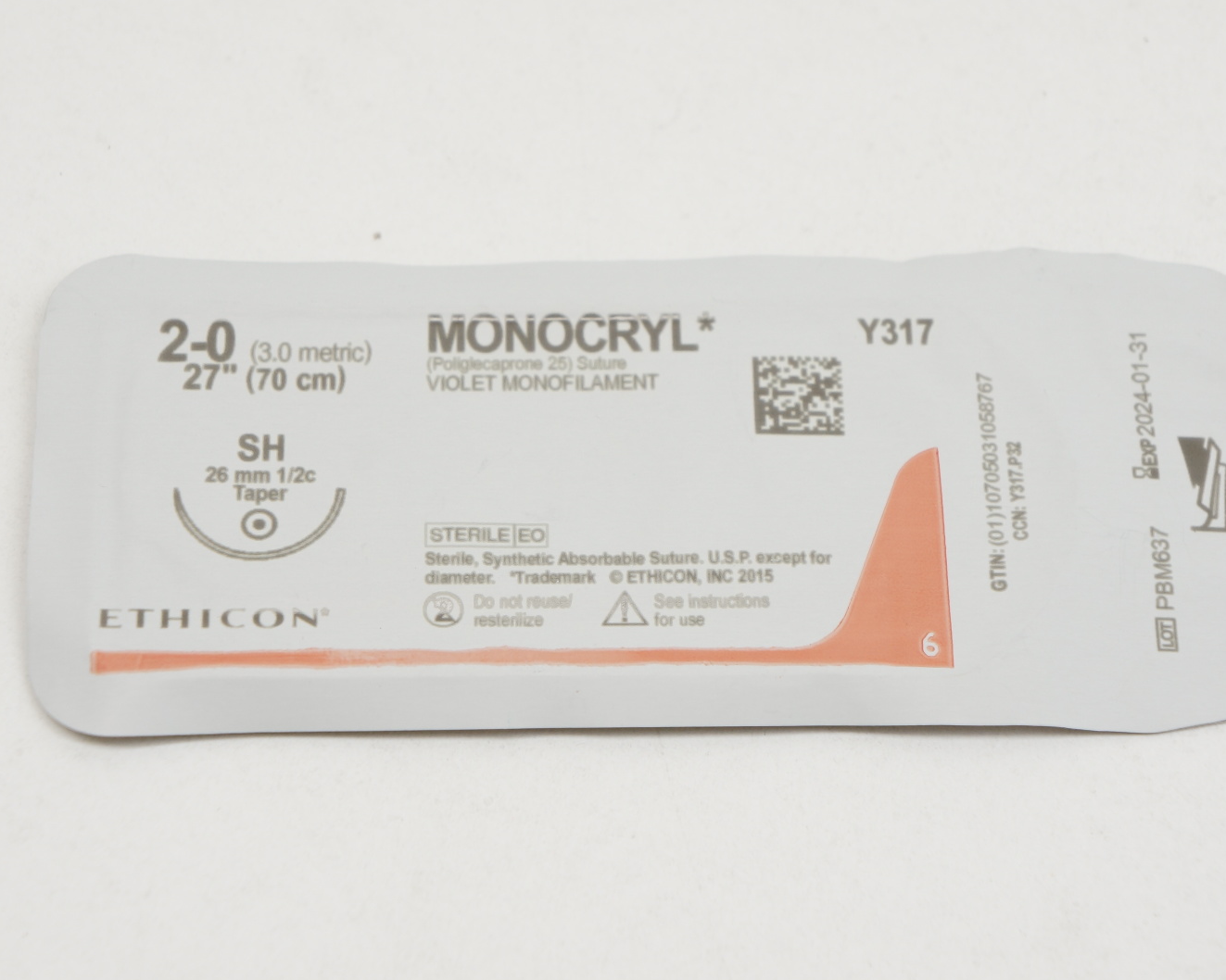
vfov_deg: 16.4
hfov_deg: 20.5
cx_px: 674
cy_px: 491
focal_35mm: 94
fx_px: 3395
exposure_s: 1/80
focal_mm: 55
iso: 400
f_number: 6.3
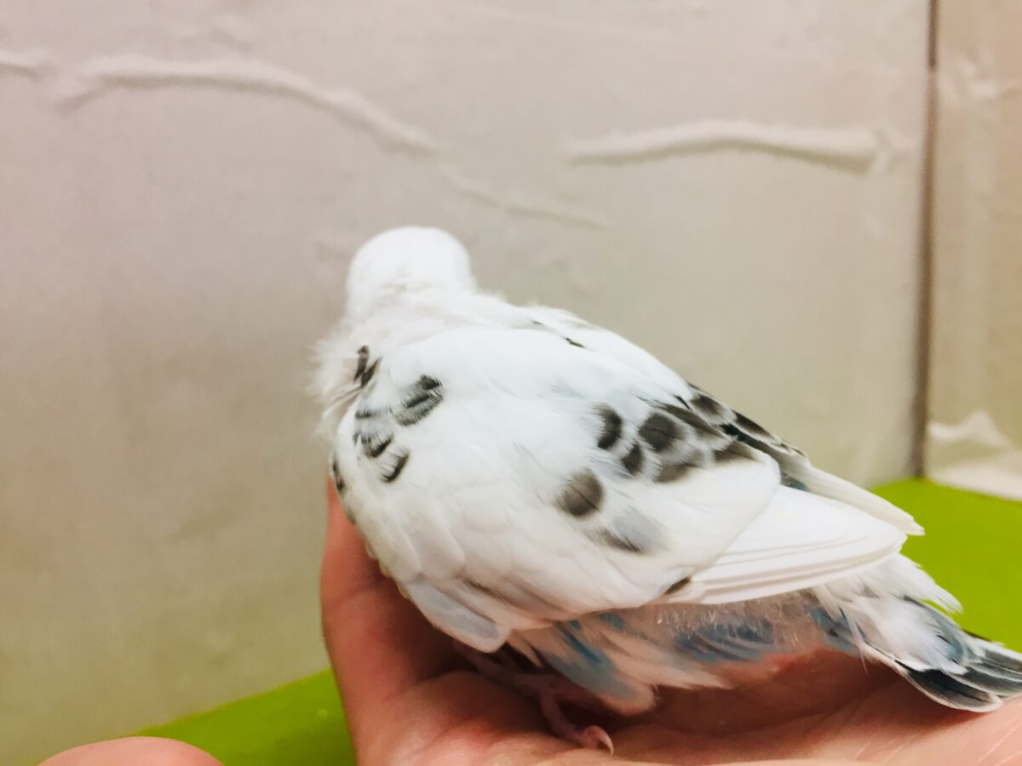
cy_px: 383
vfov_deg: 48.2
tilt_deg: -11.7
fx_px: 856
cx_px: 511
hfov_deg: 61.7
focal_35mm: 29
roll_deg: +5.0
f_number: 2.2
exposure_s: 1/30
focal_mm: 4.15
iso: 32
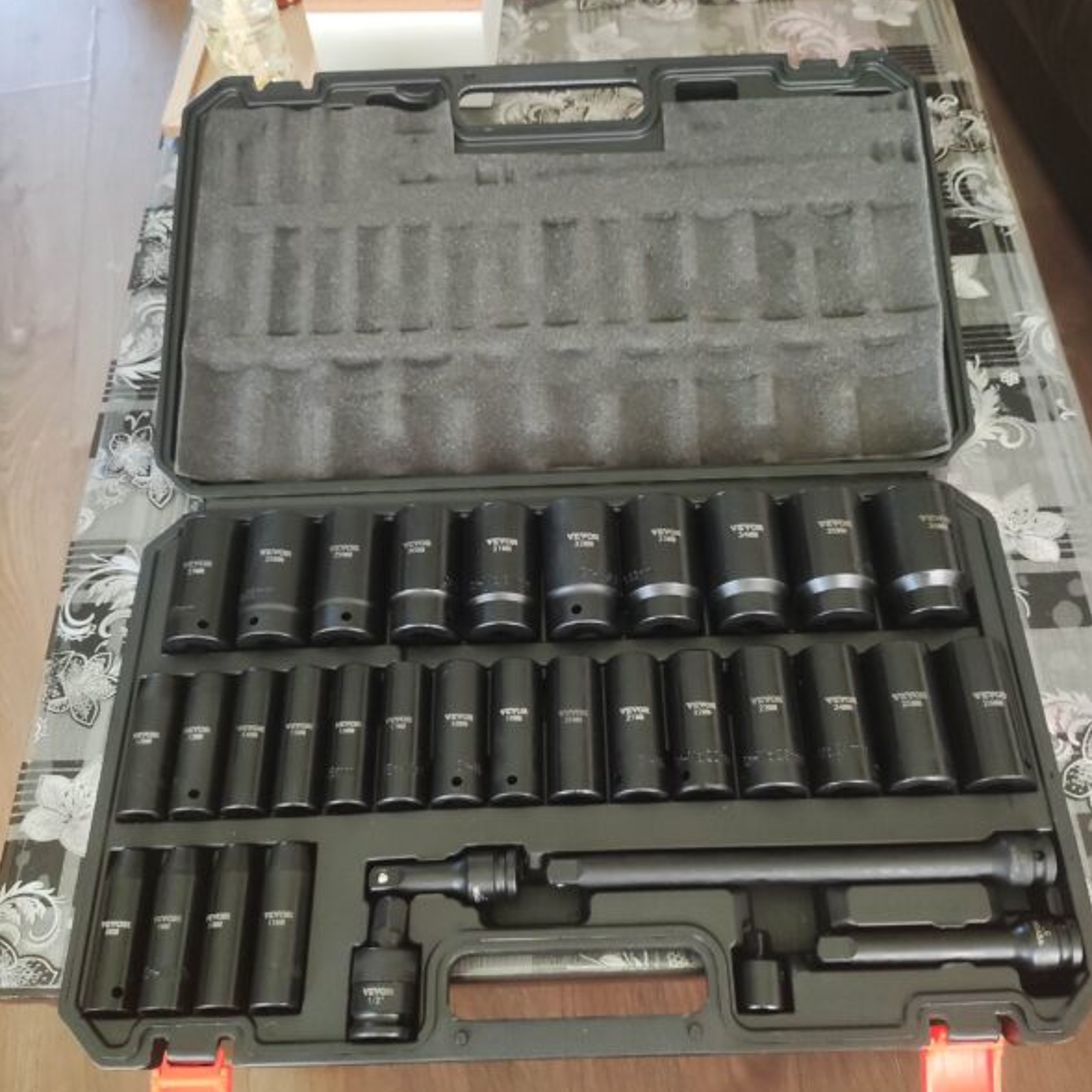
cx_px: 554
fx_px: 1071
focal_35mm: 30
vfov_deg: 54.0
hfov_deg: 54.0
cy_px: 568
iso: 794
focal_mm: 4.71
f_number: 1.79
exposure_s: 1/33
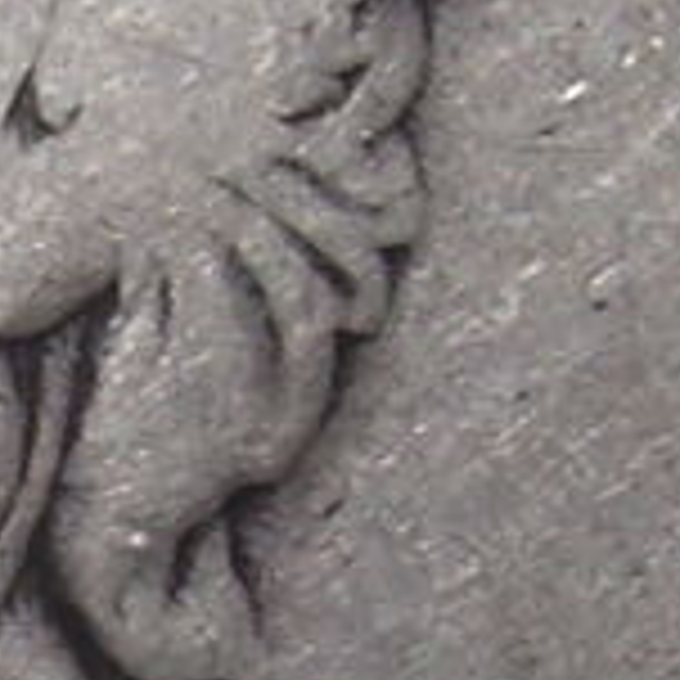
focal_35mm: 223
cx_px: -455
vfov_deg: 7.8
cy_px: 527
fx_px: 4956
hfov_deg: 7.7
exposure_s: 1/15.2
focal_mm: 5.8
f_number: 2.8
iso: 100
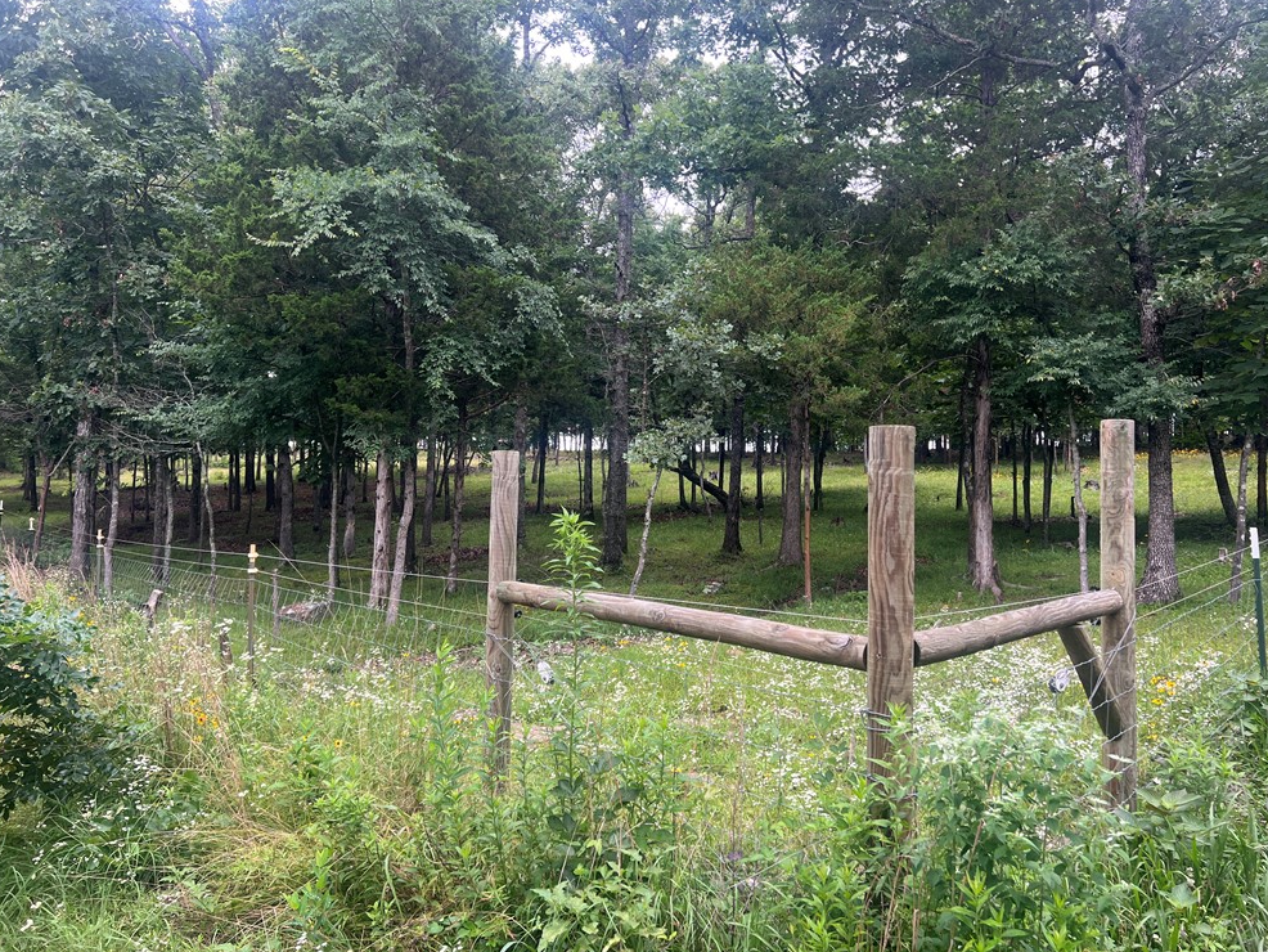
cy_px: 476
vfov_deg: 51.4
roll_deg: -2.4
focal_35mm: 27
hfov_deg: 65.3
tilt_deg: +1.4
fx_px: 989
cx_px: 622
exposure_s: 1/121
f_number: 1.5
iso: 50
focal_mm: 5.7
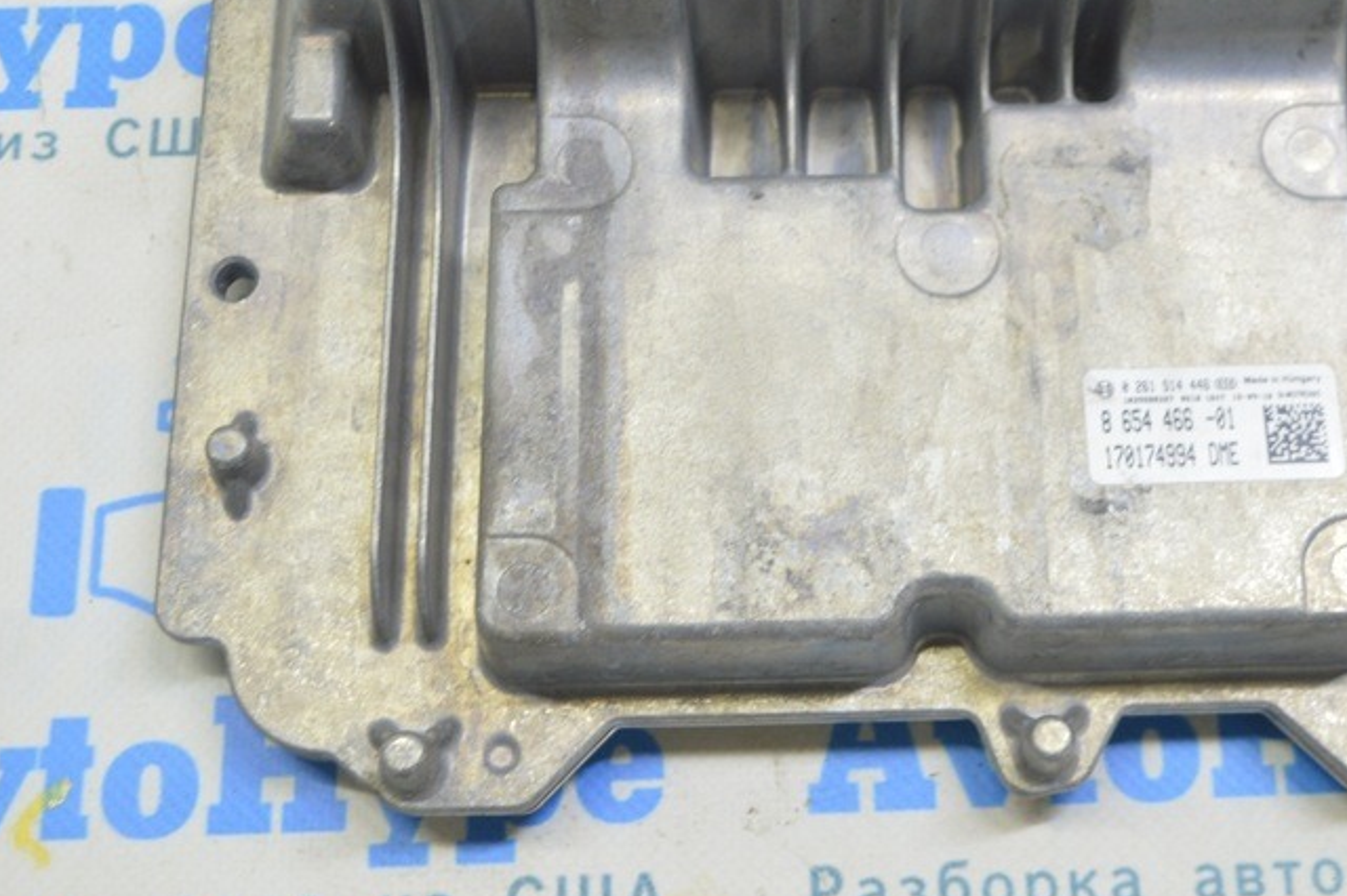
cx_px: 859
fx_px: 2423
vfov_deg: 20.8
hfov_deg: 30.9
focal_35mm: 65
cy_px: 197
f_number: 5.6
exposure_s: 1/20
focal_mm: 27
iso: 400
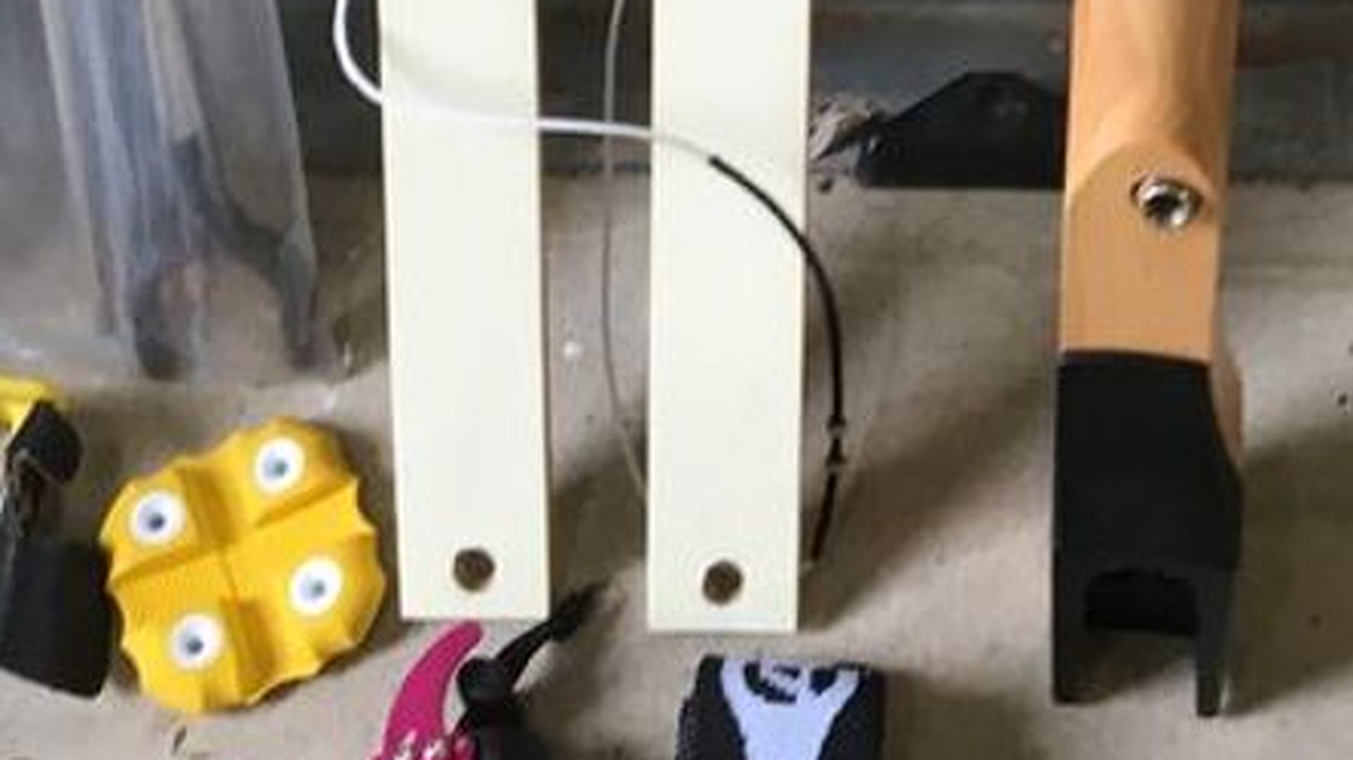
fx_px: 3408
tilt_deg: -48.8
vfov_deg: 11.8
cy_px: -578
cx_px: 932
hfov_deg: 22.3
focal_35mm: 95
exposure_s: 1/33
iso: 64
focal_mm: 4.15
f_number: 2.2
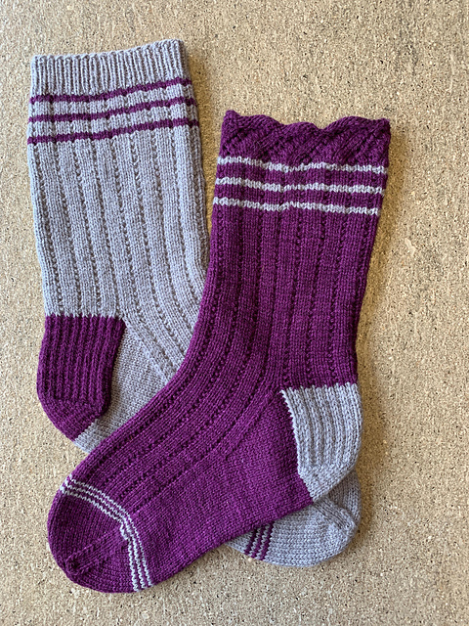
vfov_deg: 67.3
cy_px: 313
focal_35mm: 26
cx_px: 234
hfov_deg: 53.1
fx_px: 470
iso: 100
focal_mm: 4.25
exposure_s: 1/60
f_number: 1.8
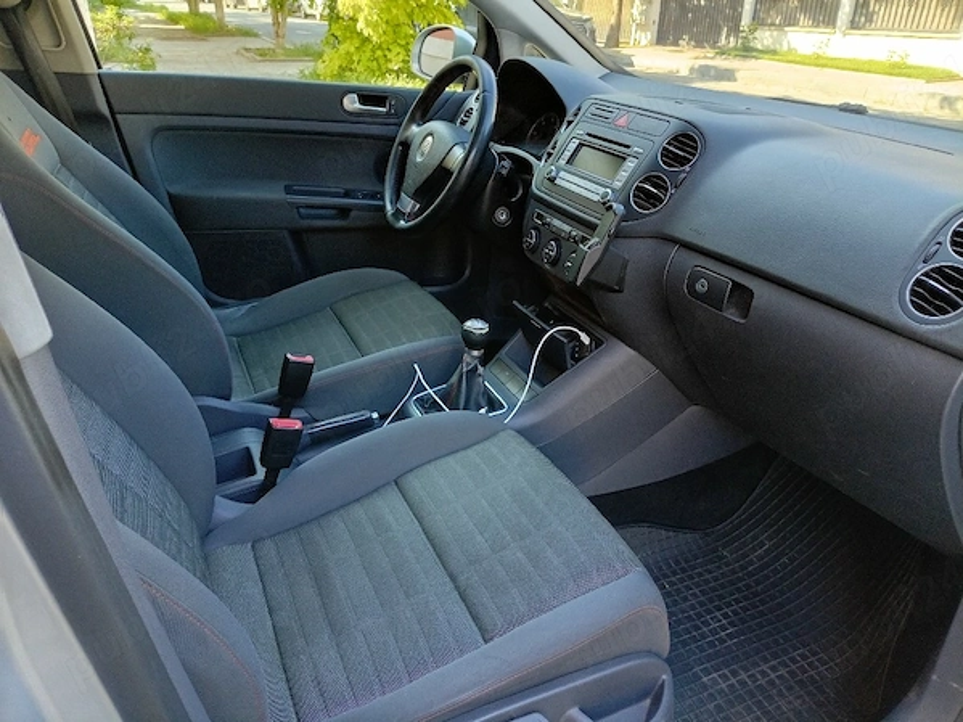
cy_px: 361
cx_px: 482
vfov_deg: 54.9
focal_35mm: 25
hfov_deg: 69.4
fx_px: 695
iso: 112
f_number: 1.8
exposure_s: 1/33.4
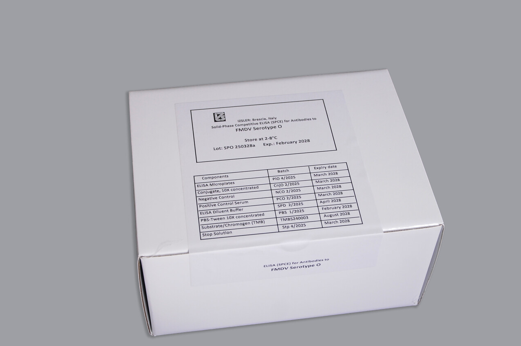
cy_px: 189
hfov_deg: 42.7
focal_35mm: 46
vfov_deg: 29.2
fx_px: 665
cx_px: 237
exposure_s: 1/25
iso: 500
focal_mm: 28
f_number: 5
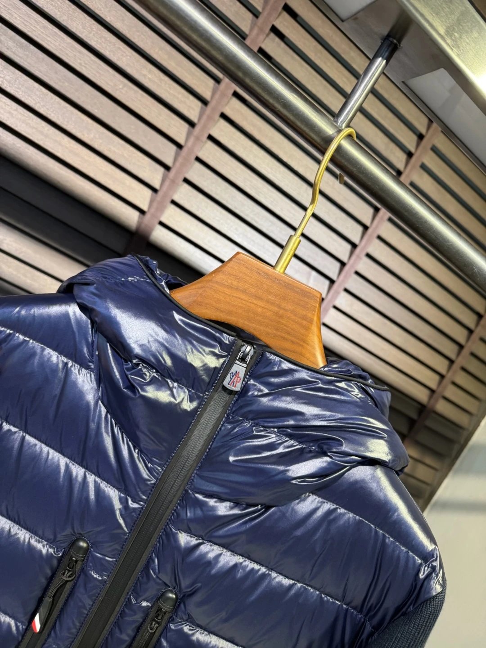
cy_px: 324
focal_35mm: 24
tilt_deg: -2.7
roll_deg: -30.9
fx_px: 449
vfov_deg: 71.6
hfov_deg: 56.8
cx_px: 243
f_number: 1.78
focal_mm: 6.76
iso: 100
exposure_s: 1/100
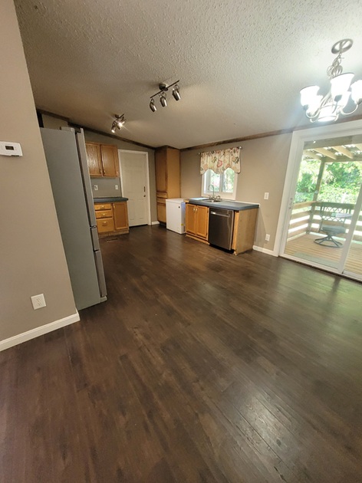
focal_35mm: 13
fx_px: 181
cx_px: 181
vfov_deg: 106.2
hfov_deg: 89.9
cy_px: 242
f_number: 2.2
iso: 250
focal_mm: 1.74
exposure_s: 1/60
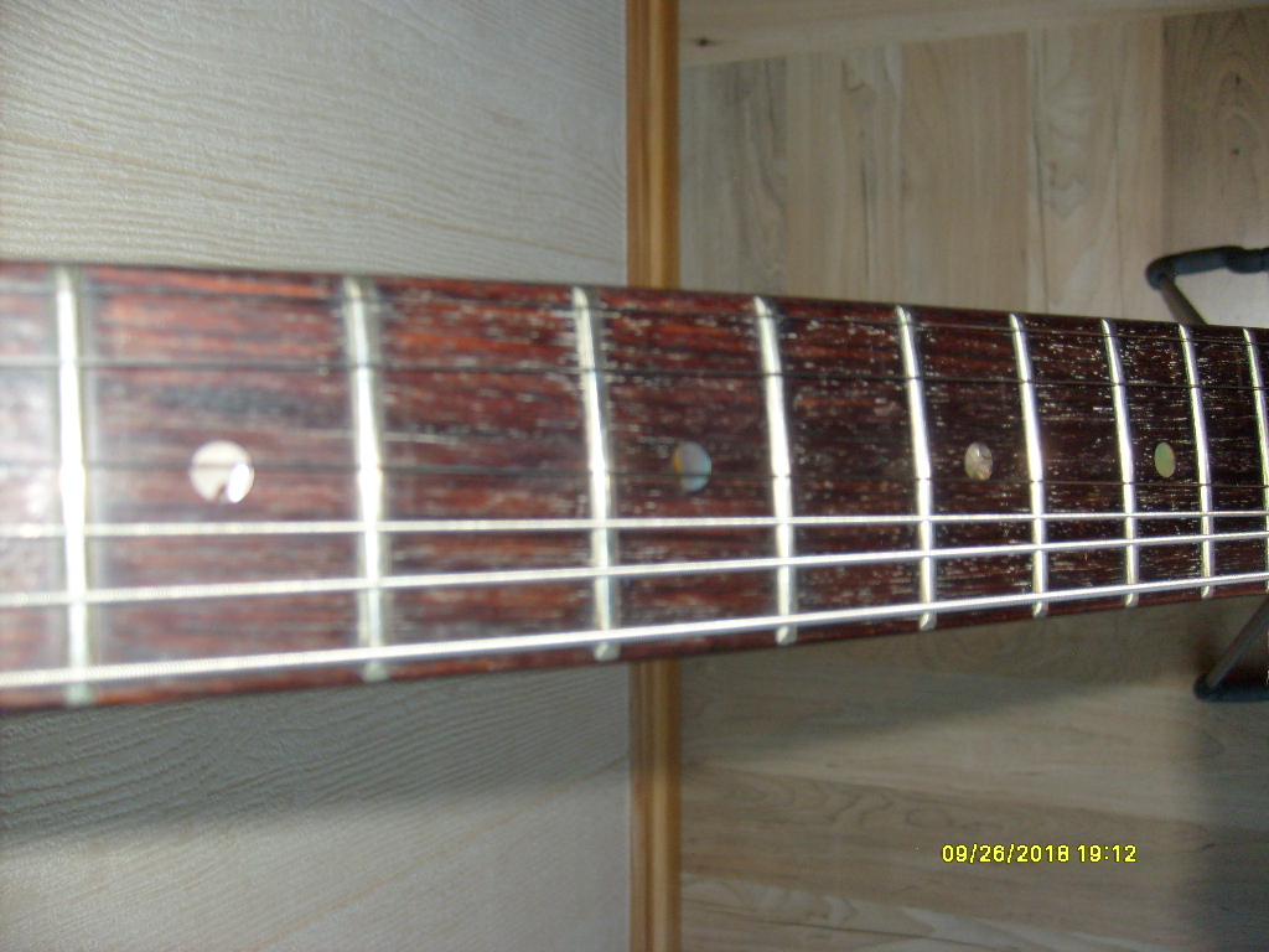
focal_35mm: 35
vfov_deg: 40.7
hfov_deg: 52.6
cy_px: 476
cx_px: 634
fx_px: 1283
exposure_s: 1/45
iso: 100
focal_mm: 5.8
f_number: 2.8
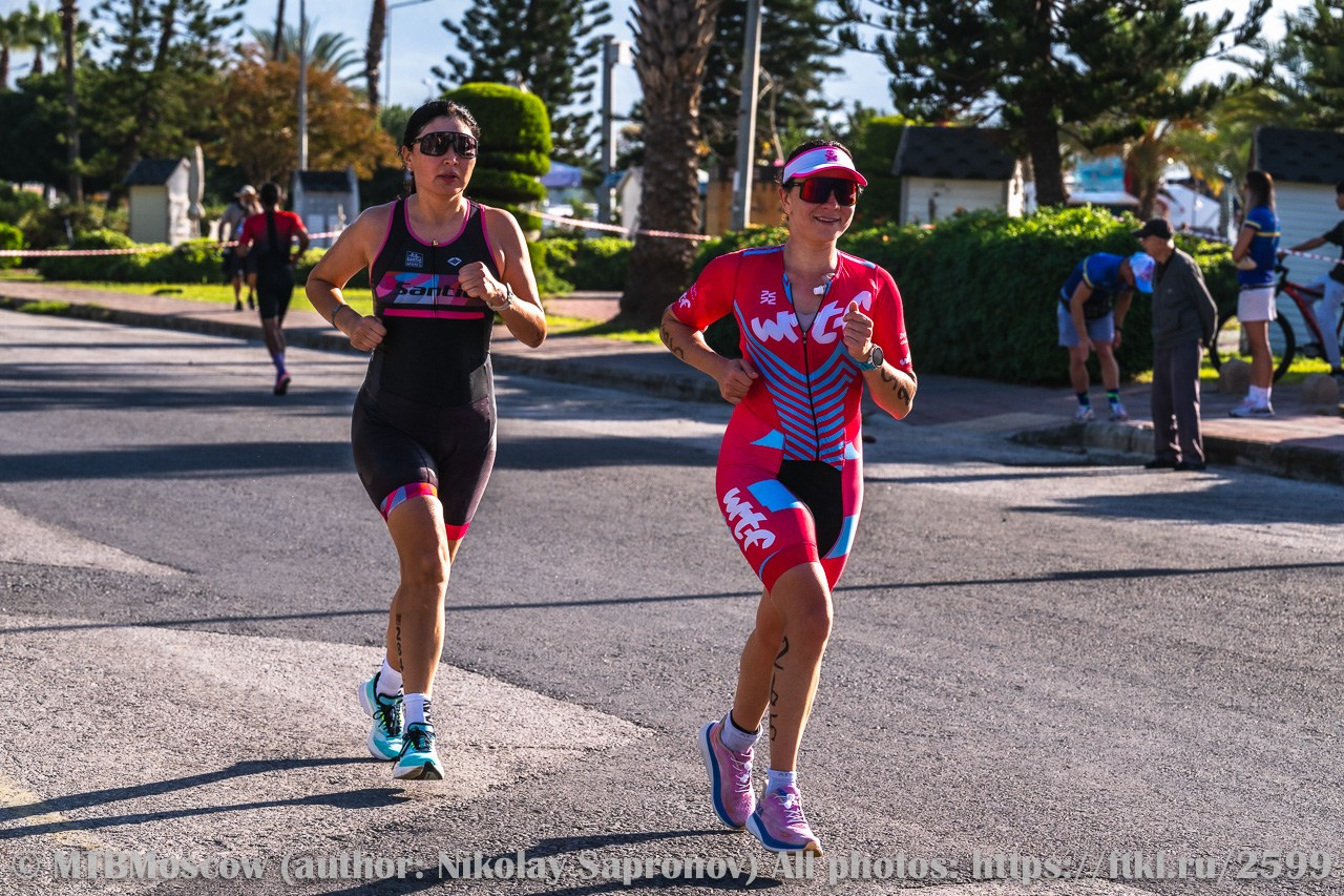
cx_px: 672
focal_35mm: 110
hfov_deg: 18.6
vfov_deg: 12.4
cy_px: 448
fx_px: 4106
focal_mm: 110
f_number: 8
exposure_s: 1/1000
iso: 320
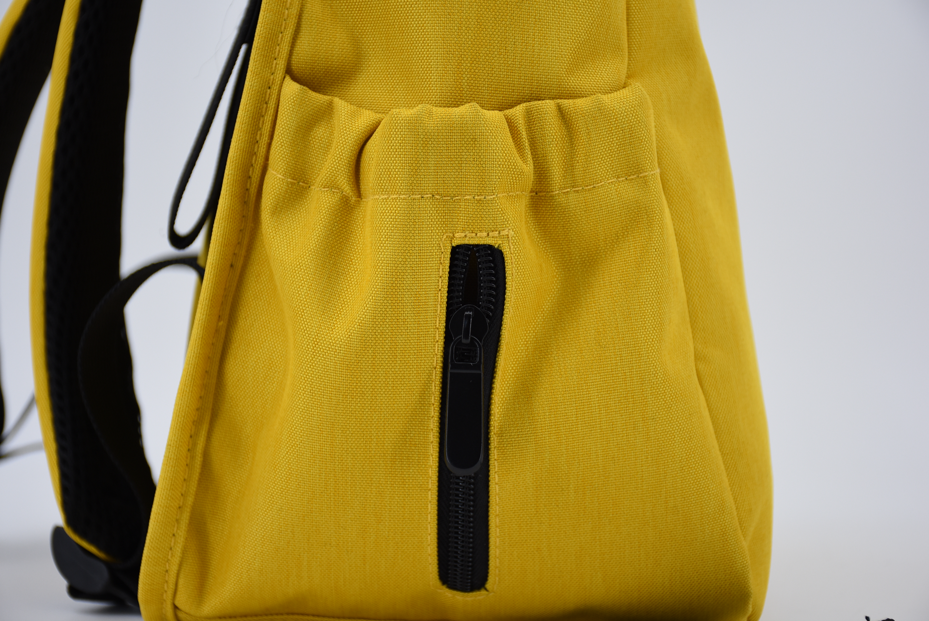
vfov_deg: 16.3
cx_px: 464
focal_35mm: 84
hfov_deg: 24.2
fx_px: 2169
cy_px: 310
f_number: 4.8
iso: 400
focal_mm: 56
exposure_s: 1/250
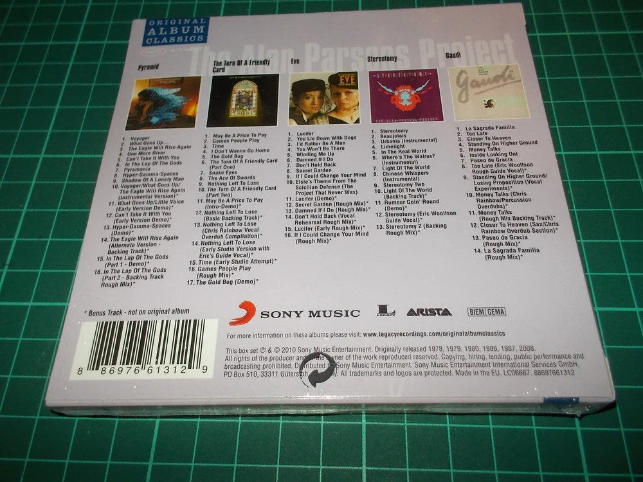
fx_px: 539
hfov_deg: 61.7
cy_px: 241
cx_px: 322
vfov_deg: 48.2
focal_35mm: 29
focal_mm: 4.1
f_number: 3.3
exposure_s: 1/30
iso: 200
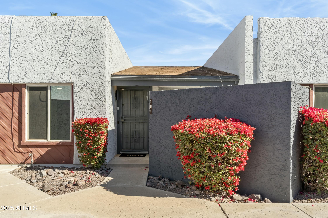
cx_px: 164
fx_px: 237
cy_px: 109
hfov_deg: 69.4
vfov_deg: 49.6
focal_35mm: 26
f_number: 9
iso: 800
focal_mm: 26
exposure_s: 1/2000
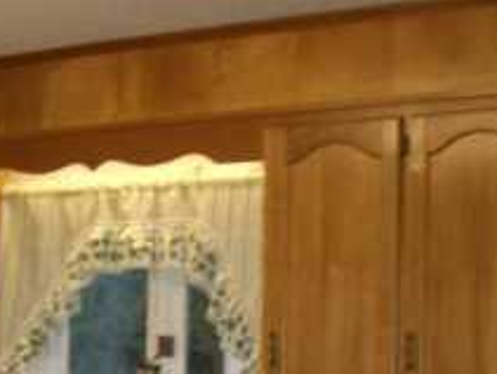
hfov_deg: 16.8
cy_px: 562
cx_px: 24
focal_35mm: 115
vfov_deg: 12.3
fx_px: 1654
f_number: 2.7
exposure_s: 1/60
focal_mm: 6.2
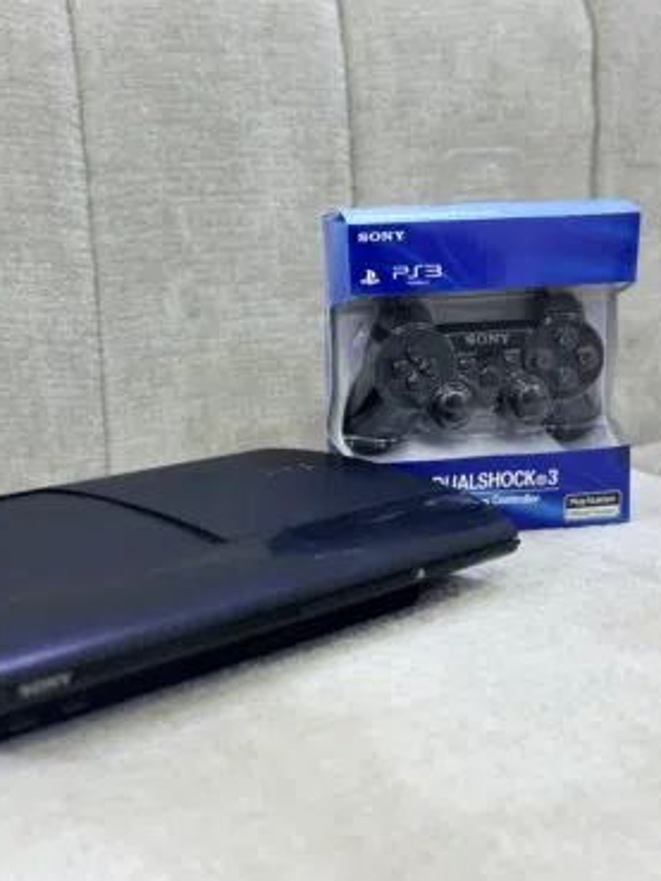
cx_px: 329
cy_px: 435
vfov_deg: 36.8
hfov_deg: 28.0
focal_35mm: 52
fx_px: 1323
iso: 250
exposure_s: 1/50
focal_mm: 6.86
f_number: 1.78
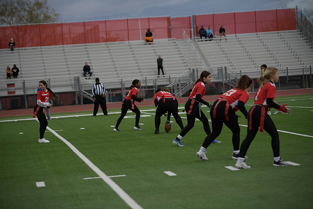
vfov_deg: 11.4
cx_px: 156
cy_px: 104
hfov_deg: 17.1
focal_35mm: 120
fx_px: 1044
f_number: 2.8
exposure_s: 1/200
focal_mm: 120
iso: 72
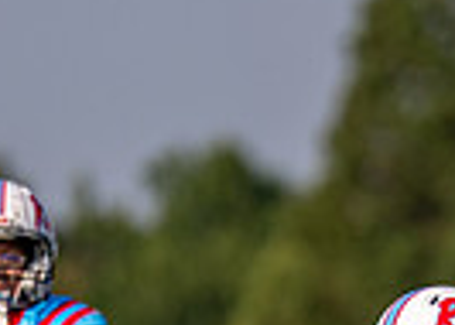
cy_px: 542
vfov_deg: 1.2
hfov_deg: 1.7
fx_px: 14912
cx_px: 555
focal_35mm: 1154
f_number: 2.8
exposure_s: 1/4000
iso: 160
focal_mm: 200
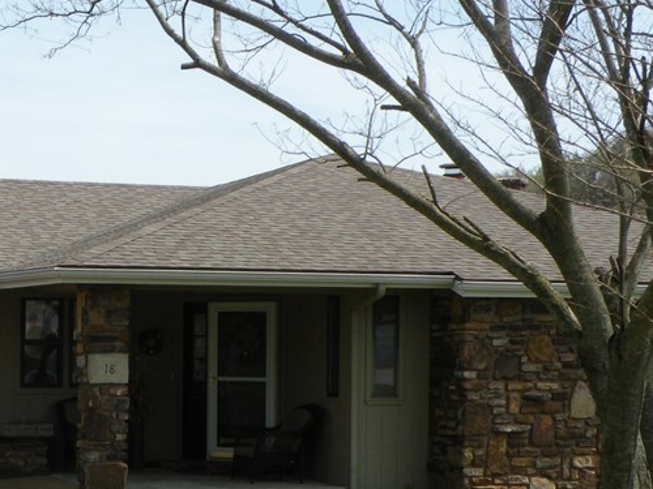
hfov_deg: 22.3
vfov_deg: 17.1
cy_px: 369
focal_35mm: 86
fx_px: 1622
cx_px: 80
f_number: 6.3
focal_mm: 7.4
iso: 64
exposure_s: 1/210
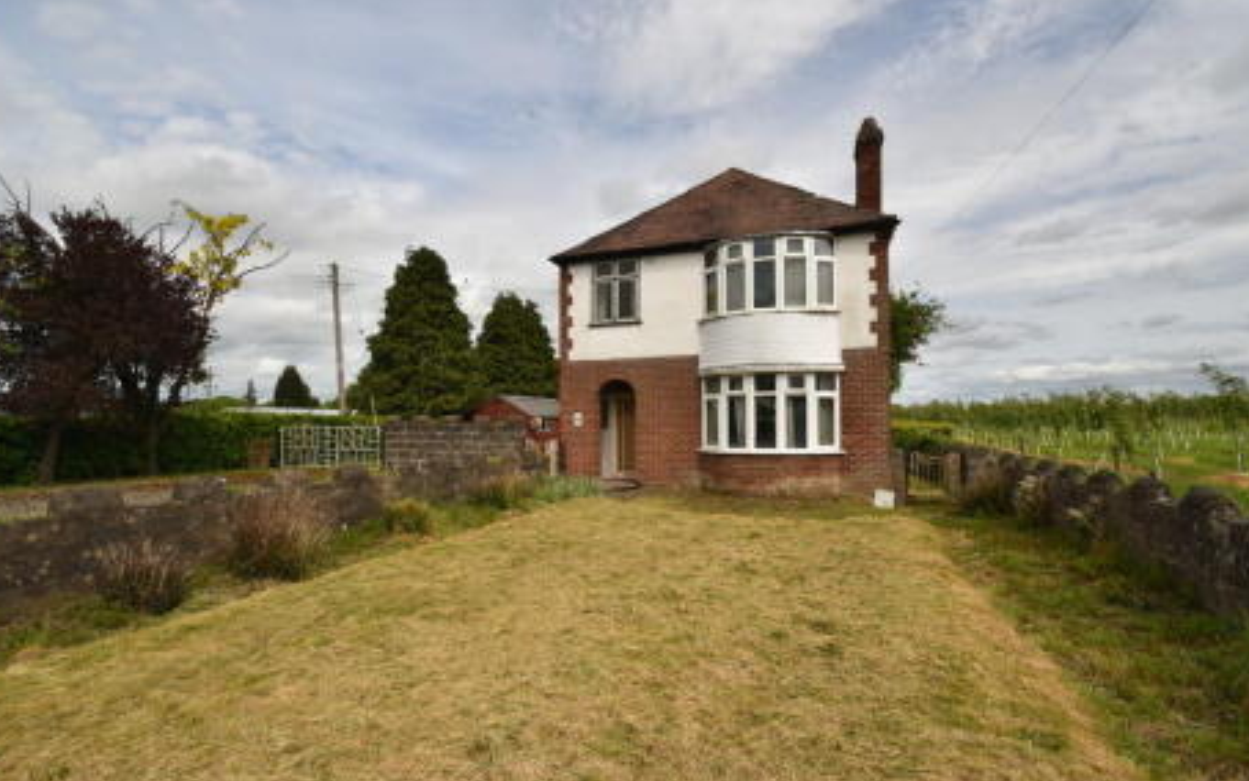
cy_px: 406
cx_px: 615
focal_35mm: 16
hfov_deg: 97.8
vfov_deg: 71.3
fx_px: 545
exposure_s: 1/200
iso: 100
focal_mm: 10
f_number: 11
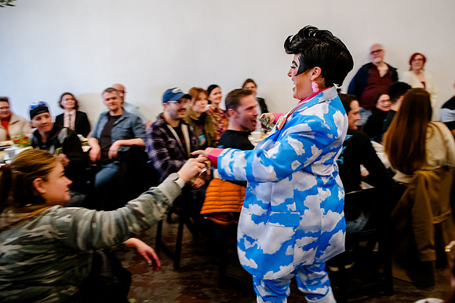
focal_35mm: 27
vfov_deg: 47.1
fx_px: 346
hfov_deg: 66.4
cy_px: 132
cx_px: 257
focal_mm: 24
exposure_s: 1/80
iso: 6400
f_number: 2.8
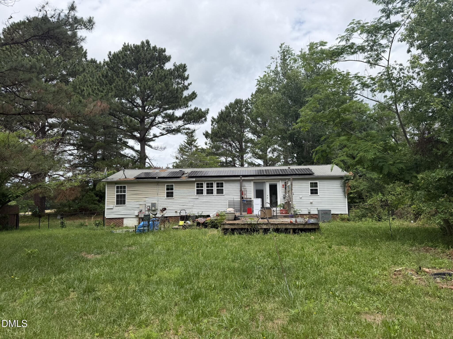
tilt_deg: +5.9
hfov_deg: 71.6
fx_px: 314
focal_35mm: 24
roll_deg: +1.2
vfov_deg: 56.8
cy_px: 170
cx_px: 226
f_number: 1.78
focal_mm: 6.76
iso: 80
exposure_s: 1/3759
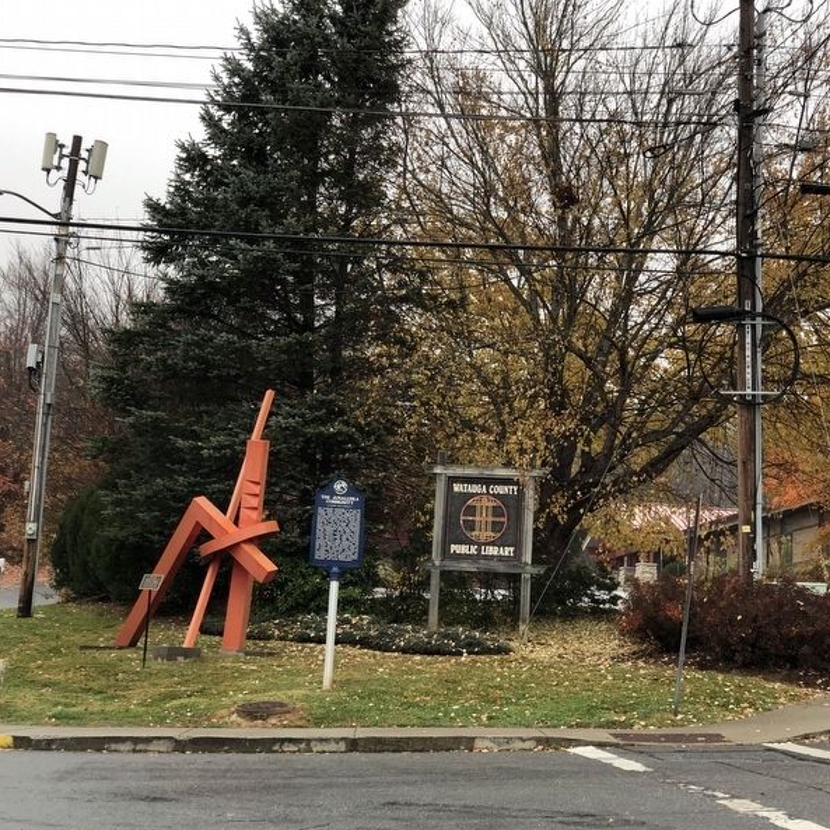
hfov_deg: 27.7
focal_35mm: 62
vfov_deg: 27.7
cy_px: 416
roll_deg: -2.2
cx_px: 469
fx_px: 1682
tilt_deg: +9.6
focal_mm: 6
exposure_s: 1/50
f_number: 2.4
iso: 16
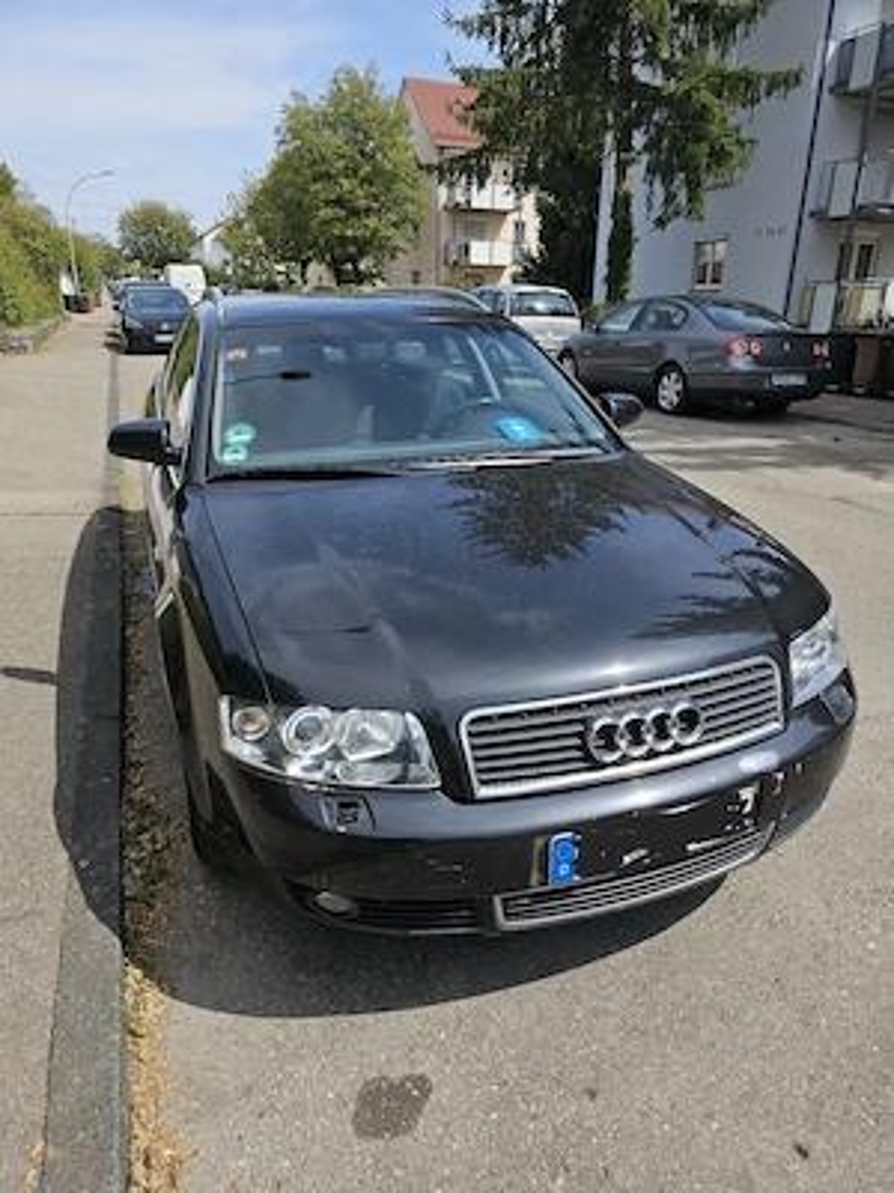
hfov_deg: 58.9
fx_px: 792
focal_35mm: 23
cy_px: 596
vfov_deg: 73.9
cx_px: 447
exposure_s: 1/625
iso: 10
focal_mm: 6.3
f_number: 1.7
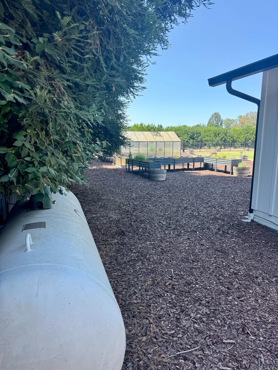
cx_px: 139
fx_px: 257
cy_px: 185
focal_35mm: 24
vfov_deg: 71.6
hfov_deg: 56.8
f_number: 1.78
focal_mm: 6.76
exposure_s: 1/1193
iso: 80
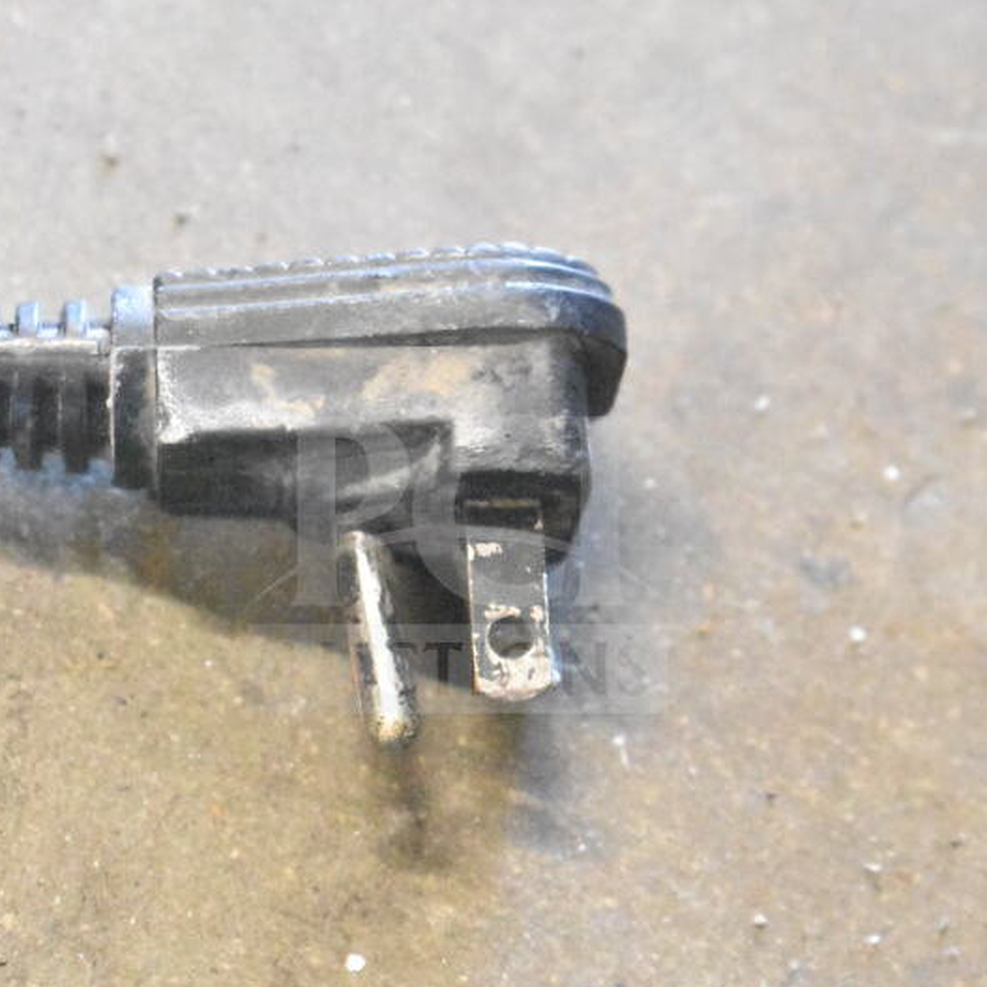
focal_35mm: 122
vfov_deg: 14.3
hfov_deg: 14.3
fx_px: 3927
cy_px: 564
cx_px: 457
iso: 25600
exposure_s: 1/80
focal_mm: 55
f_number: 5.6
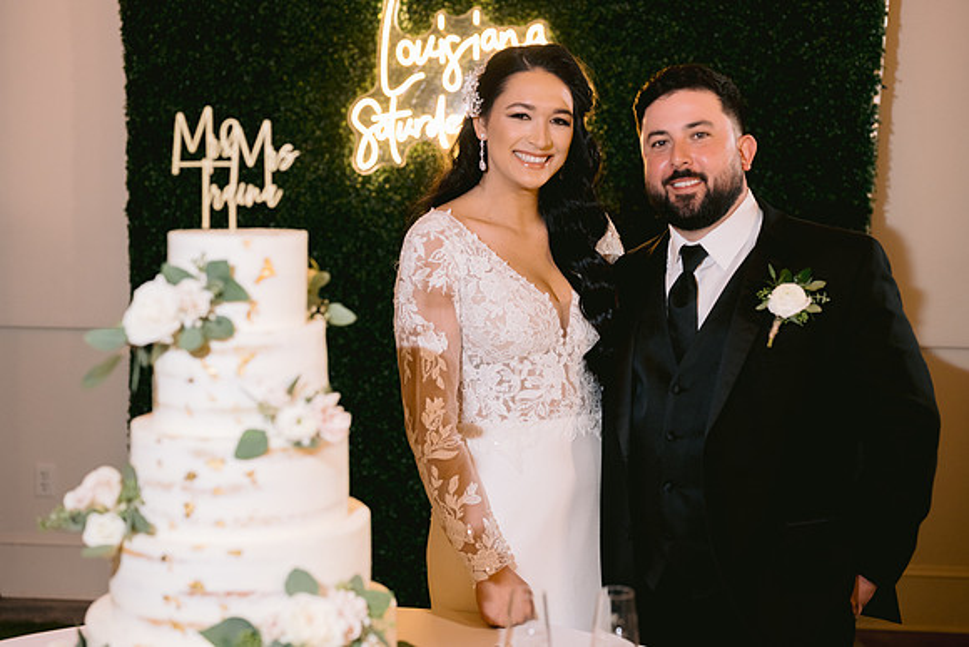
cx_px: 484
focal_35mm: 50
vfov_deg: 26.8
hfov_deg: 39.2
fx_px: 1359
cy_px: 324
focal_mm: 50
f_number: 2.8
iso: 1250
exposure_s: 1/125
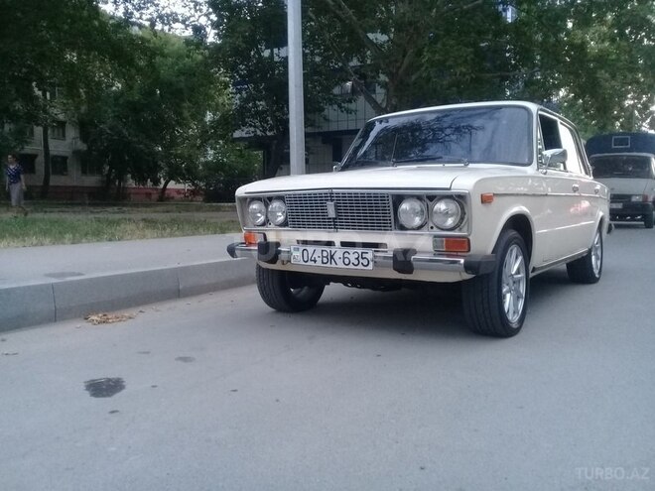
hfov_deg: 58.4
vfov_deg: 45.4
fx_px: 587
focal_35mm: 31
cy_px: 246
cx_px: 328
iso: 200
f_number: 2.2
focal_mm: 3.3
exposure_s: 1/33
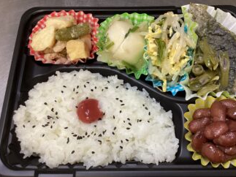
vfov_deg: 39.6
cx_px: 134
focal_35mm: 36
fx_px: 245
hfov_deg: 51.2
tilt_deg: -68.0
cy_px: 89
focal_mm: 3.3
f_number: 2.4
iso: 160
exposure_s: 1/60
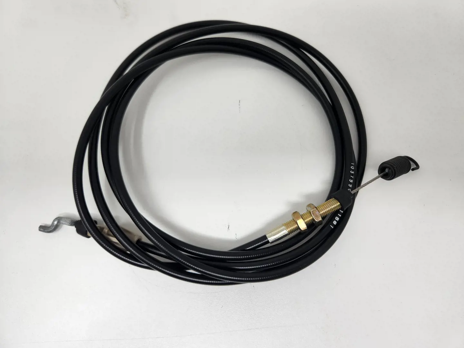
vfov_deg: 58.9
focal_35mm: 23
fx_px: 308
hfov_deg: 73.9
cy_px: 174
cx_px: 232
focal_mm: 5.4
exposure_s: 1/180
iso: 40
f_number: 1.8
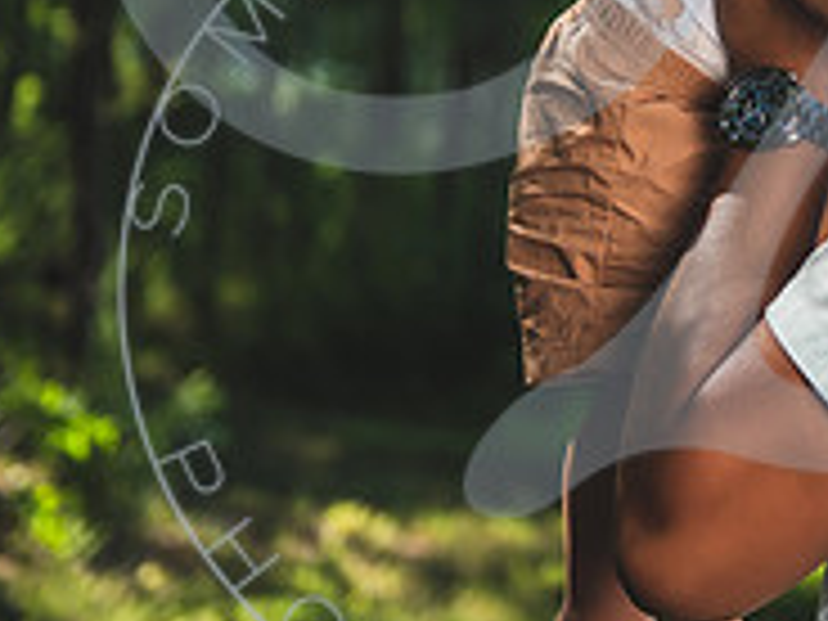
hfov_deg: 12.8
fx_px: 3660
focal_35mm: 153
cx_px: 768
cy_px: -89
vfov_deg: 9.6
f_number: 2.8
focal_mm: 48
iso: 100
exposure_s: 1/800
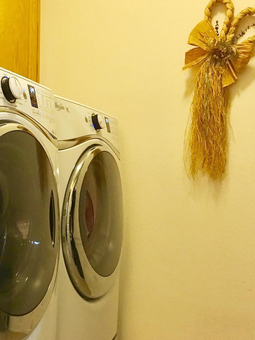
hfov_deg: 26.9
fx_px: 530
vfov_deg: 35.5
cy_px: 180
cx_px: 89
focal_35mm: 54
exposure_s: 1/30
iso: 200
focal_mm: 4.15
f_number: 2.2
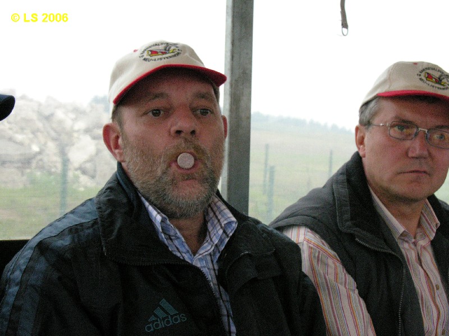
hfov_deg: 27.4
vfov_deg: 20.7
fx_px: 921
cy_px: 168
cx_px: 224
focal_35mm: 71
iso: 400
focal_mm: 18
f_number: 5.2
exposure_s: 1/150
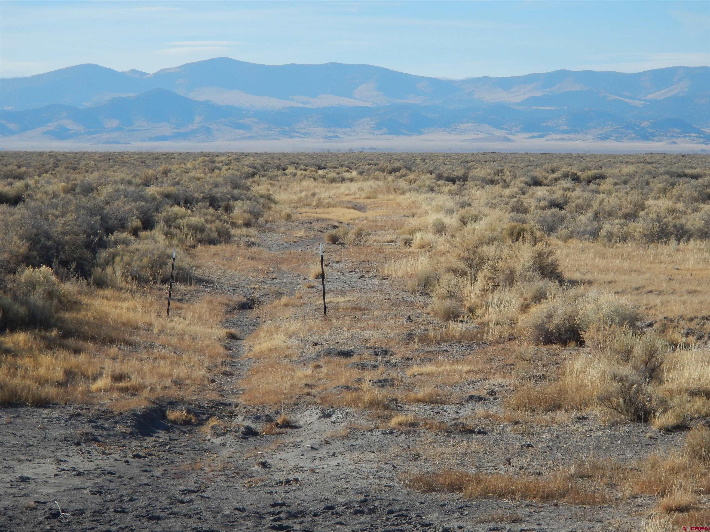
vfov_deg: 10.6
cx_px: 355
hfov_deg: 14.1
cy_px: 266
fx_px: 2872
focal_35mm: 140
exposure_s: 1/800
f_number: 4.8
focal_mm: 25
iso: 125
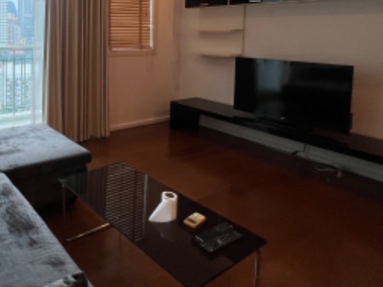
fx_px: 288
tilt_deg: -4.6
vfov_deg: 49.5
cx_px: 57
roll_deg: -0.5
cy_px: 52
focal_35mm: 26
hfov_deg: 59.8
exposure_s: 1/100
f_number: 1.8
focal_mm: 1.57
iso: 50
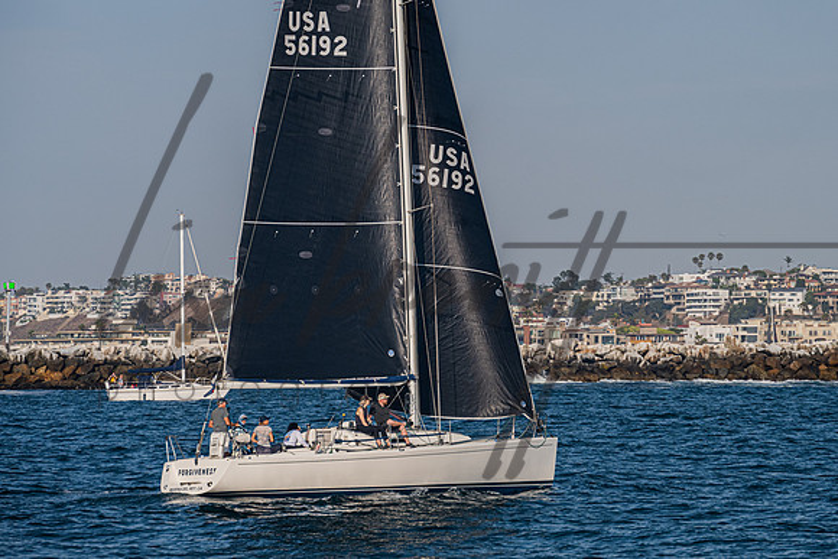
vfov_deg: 6.8
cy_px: 257
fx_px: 4693
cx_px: 459
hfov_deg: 10.2
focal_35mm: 202
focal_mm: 150
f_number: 6.3
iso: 400
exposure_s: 1/1250
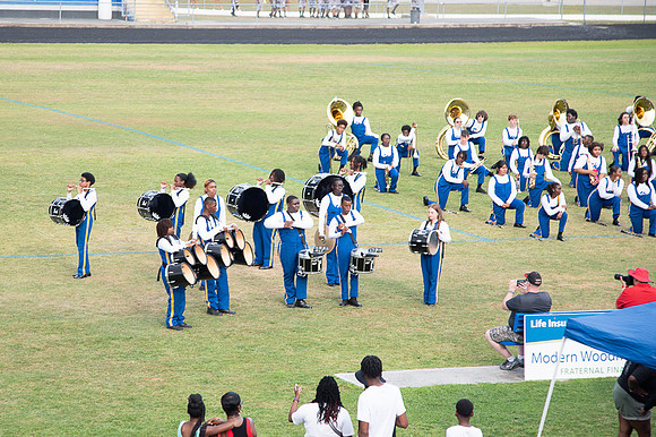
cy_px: 221
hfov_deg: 14.0
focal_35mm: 147
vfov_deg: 9.3
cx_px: 264
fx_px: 2673
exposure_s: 1/200
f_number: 4
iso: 100
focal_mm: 110
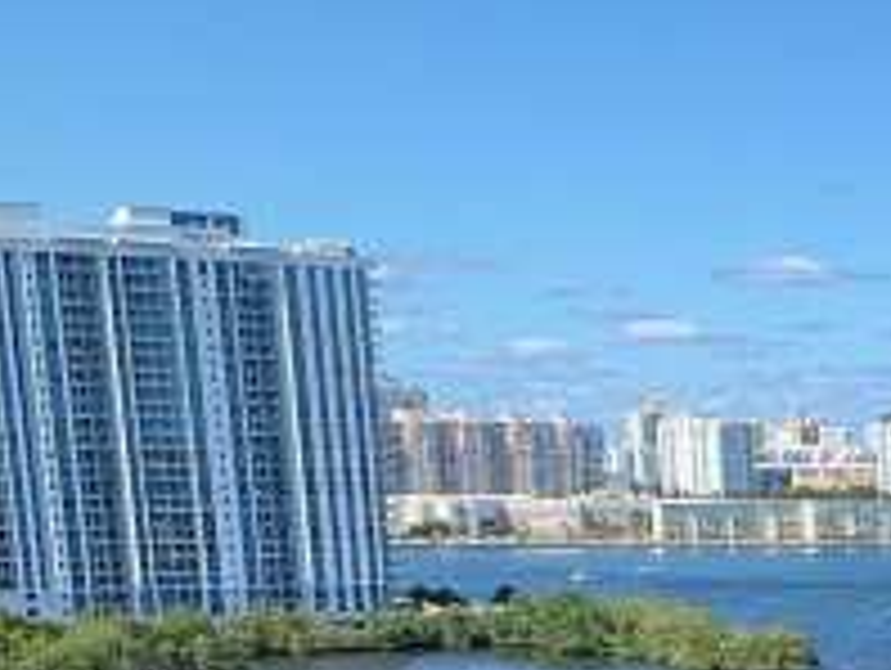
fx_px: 2706
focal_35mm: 105
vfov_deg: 13.2
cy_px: 1048
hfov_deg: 15.7
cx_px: 1647
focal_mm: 4.25
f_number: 1.8
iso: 25
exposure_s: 1/1661
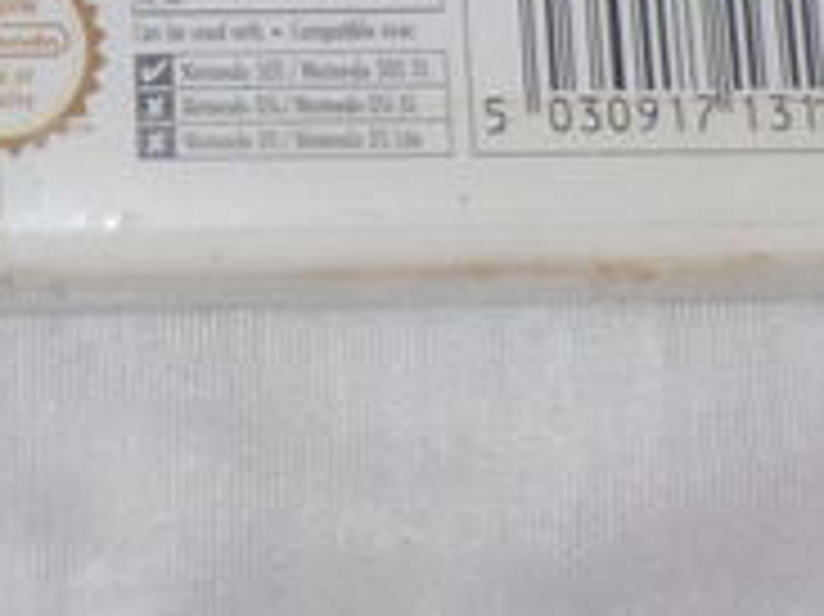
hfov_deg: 11.9
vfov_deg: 8.3
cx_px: 32
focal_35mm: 164
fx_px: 3901
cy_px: -827
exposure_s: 1/30
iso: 200
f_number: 3.3
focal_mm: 4.1
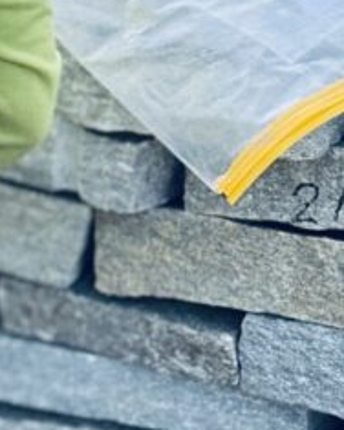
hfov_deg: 7.3
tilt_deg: -13.7
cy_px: 48
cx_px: -309
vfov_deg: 9.4
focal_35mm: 204
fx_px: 2596
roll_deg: -2.5
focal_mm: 6.76
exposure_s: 1/1883
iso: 100
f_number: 1.78
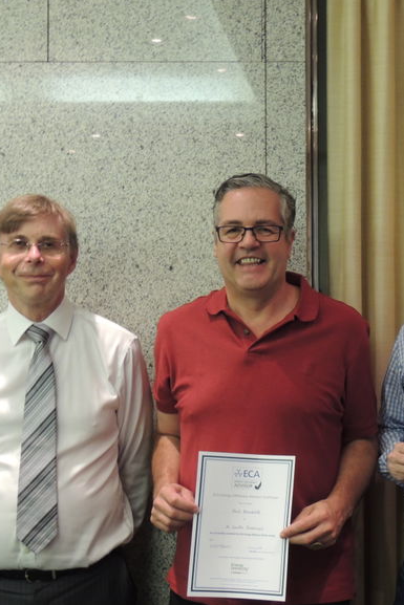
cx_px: 395
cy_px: 295
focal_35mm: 62
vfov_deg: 32.4
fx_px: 1043
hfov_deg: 21.2
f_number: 3.4
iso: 400
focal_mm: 7.6
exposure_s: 1/25
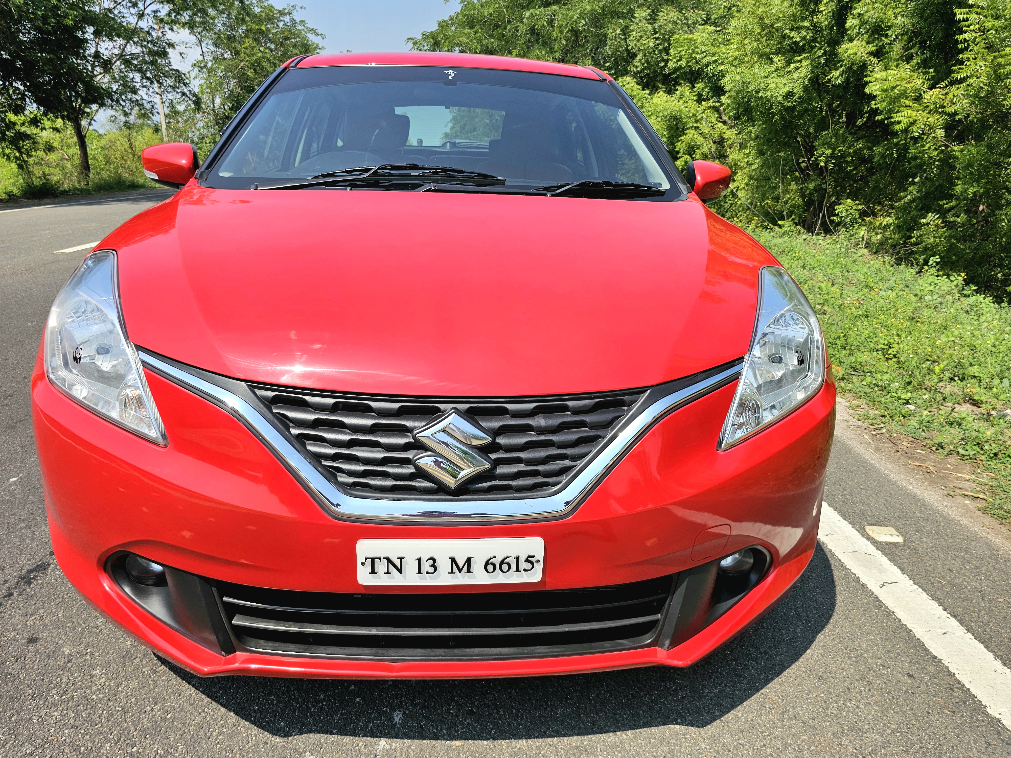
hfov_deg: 73.9
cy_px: 379
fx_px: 672
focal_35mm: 23
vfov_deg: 58.9
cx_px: 506
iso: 16
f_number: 1.7
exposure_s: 1/1429
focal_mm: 6.3
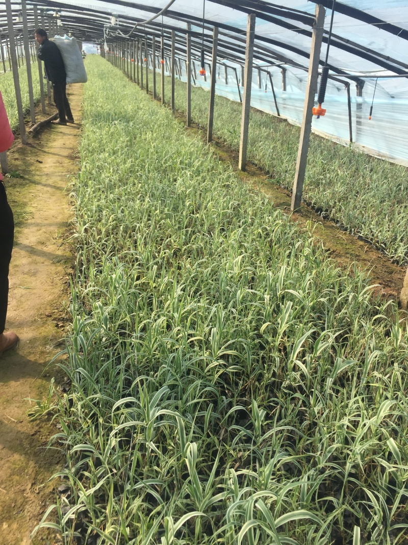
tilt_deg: -25.2
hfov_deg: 48.2
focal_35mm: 29
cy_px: 272
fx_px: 456
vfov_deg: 61.7
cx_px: 204
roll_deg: -2.4
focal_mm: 4.15
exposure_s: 1/1163
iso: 32
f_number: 2.2
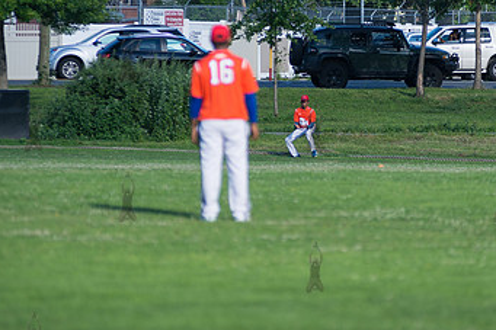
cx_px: 314
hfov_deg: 6.5
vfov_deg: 4.4
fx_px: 4338
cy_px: 126
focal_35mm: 315
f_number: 2.8
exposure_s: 1/2000
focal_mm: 185
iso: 200
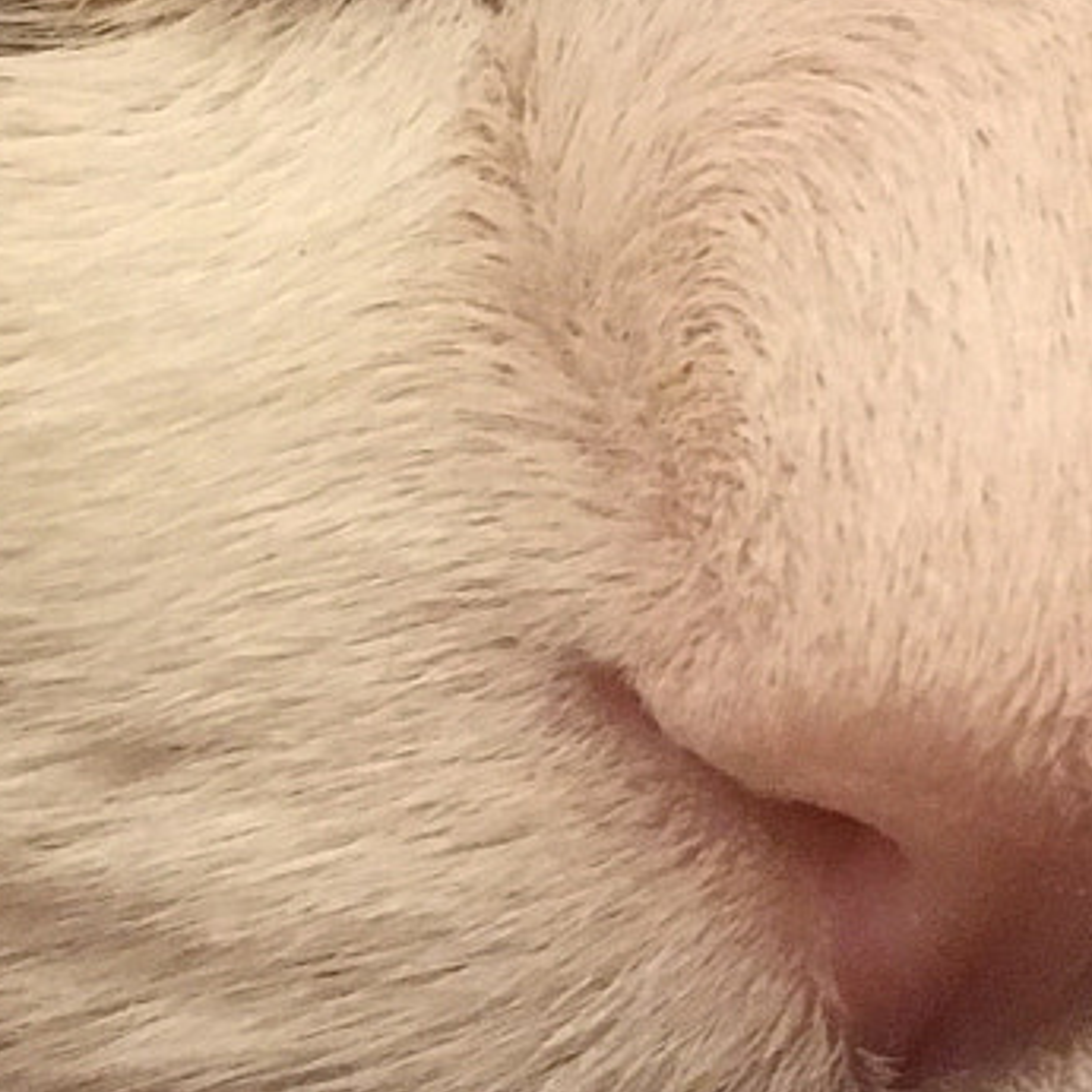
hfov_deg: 14.4
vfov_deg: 14.6
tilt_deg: -49.6
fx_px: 4247
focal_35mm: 119
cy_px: 842
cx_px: 28
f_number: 2.2
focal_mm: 4.15
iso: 200
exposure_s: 1/25
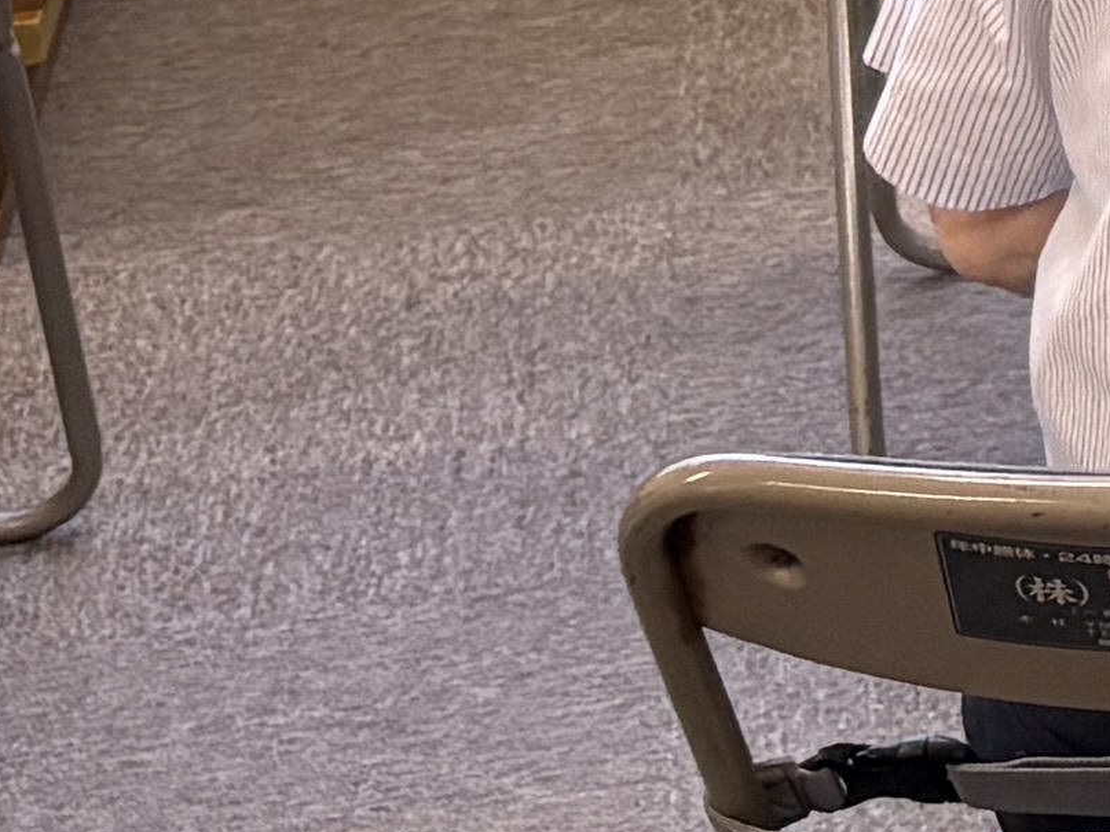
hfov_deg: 9.9
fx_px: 5899
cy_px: -1003
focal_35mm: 184
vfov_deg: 7.6
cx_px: 2292
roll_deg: +2.0
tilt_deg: -14.5
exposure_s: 1/240
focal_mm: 5.96
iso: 100
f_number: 1.6
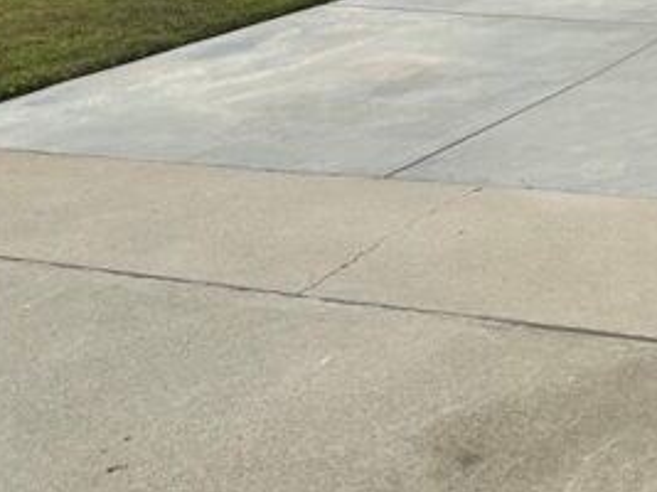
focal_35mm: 69
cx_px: 719
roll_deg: -0.2
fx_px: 1309
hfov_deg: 26.1
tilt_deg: -4.9
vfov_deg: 20.3
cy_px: -54
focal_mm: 6.86
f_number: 1.78
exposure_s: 1/5000
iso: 80
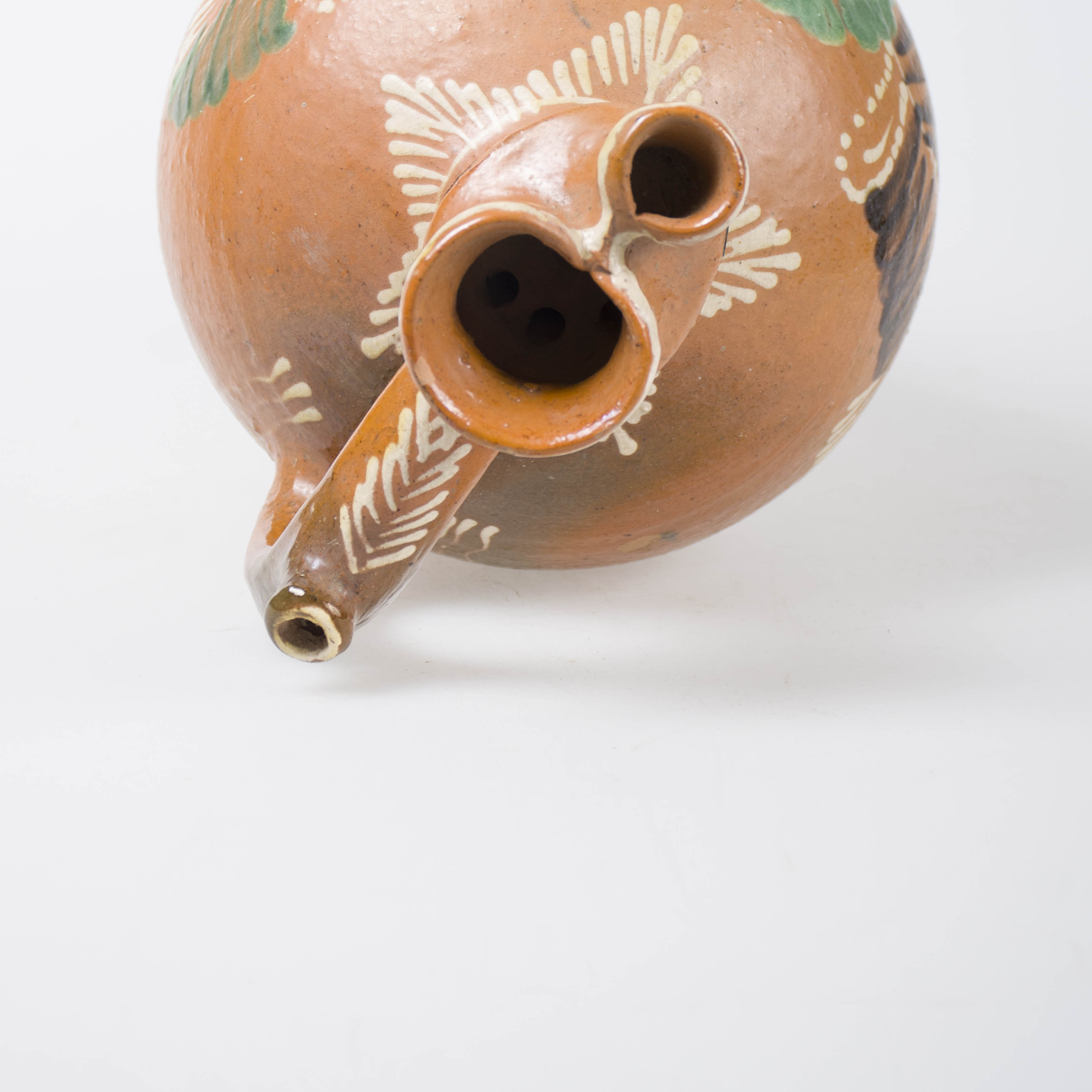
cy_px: 268
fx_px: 3855
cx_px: 544
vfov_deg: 16.0
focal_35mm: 108
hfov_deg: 16.1
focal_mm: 56
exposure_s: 1/160
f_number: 7.1
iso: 100
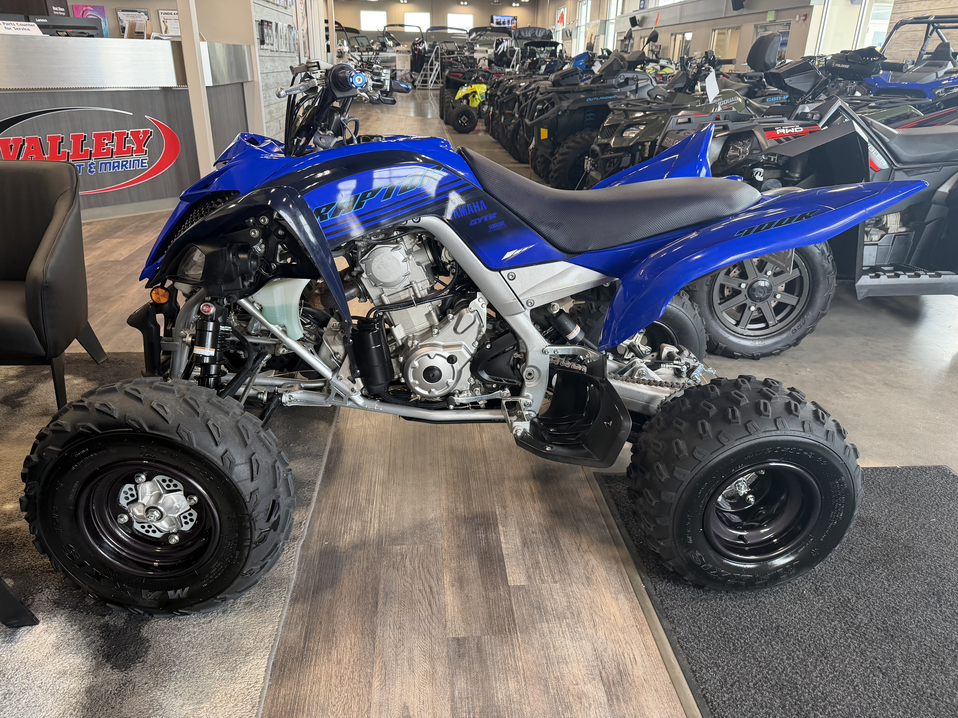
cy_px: 359
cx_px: 479
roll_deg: -1.4
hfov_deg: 71.6
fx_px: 664
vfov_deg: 56.8
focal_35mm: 24
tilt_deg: -24.2
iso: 200
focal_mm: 6.76
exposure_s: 1/120
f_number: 1.78
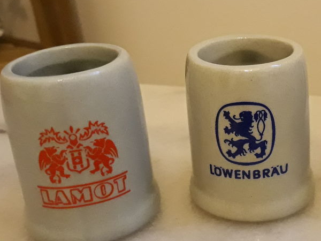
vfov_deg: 32.2
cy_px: 120
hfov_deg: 40.4
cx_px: 255
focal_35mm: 45
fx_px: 417
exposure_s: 1/25
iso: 500
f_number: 1.7
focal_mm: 3.71
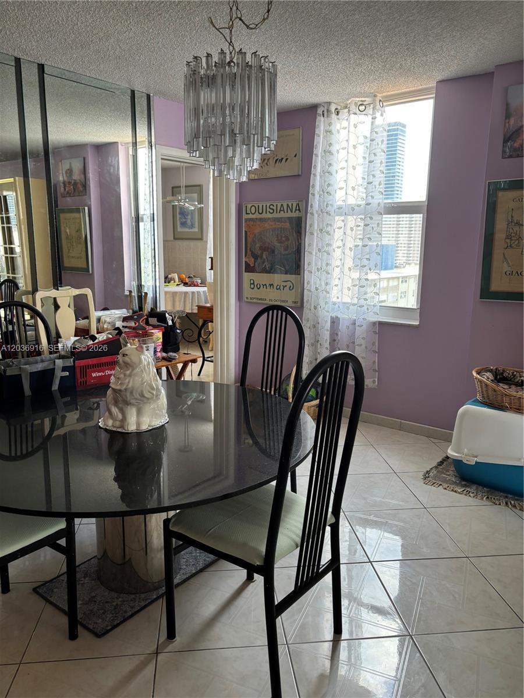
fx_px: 525
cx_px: 262
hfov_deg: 53.1
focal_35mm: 26
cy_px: 349
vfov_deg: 67.3
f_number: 1.6
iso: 100
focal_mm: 5.96
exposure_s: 1/120
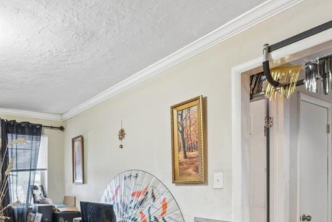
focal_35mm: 29
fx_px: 268
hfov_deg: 60.3
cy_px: 182
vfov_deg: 42.7
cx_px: 84
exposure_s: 1/2
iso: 200
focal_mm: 10
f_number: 10
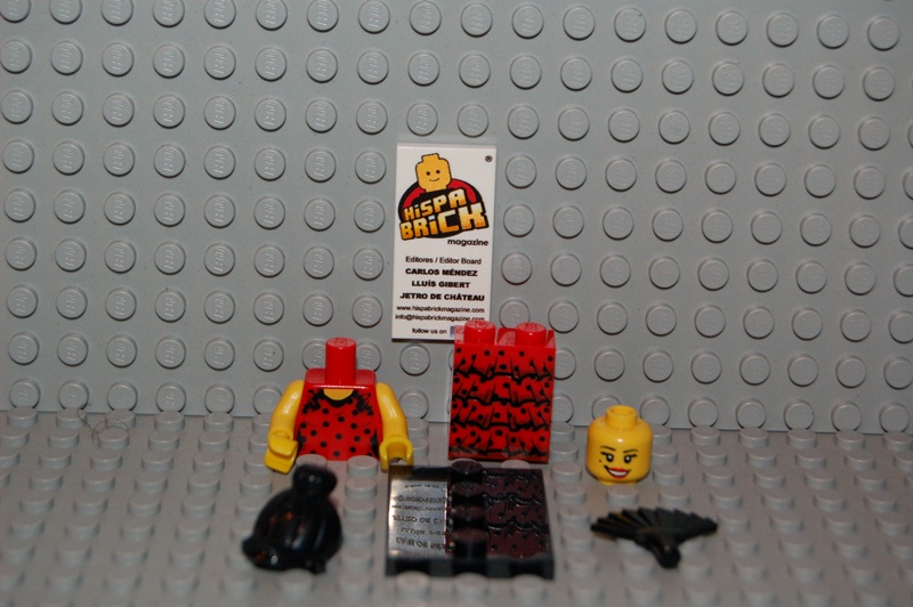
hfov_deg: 24.6
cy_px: 304
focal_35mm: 82
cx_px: 456
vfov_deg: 16.5
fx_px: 2091
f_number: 5.6
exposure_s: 1/60
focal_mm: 55
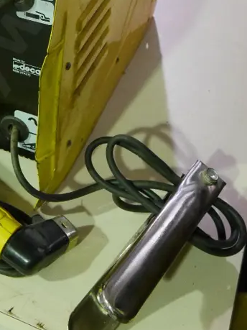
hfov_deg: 21.4
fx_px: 638
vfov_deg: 27.6
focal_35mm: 67
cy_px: 16
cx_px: 26
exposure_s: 1/80
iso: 3200
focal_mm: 15
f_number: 4
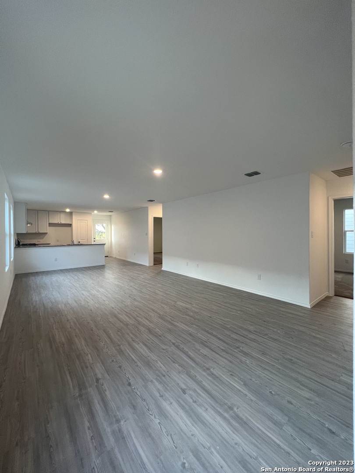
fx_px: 178
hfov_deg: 89.9
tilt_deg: +0.0
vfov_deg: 106.2
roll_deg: +0.6
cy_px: 236
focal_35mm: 13
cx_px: 178
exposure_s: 1/120
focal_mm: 1.57
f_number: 1.8
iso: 160
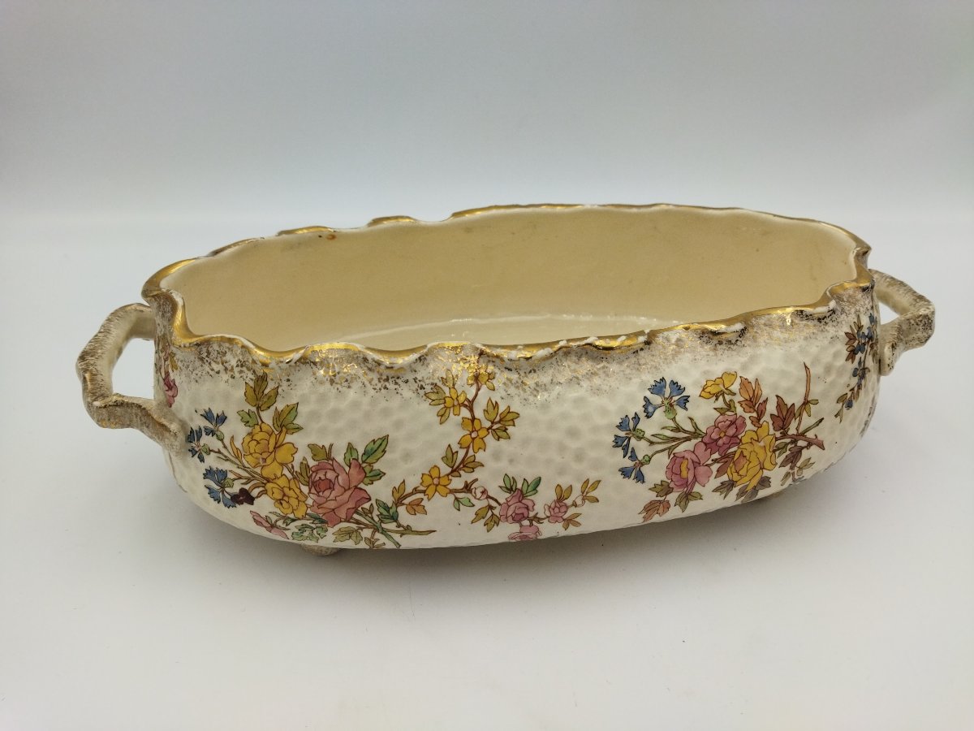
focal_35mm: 27
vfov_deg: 51.4
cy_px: 366
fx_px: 760
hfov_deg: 65.3
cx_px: 487
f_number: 1.79
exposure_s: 1/196
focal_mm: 4.71
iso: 100
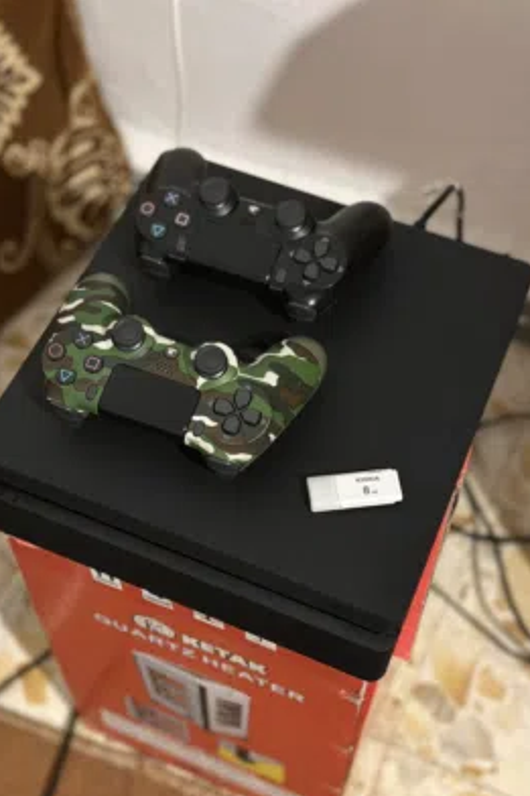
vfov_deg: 38.9
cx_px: 260
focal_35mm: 51
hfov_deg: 26.5
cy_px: 404
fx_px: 1127
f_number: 1.78
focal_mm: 6.86
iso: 1000
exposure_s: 1/30
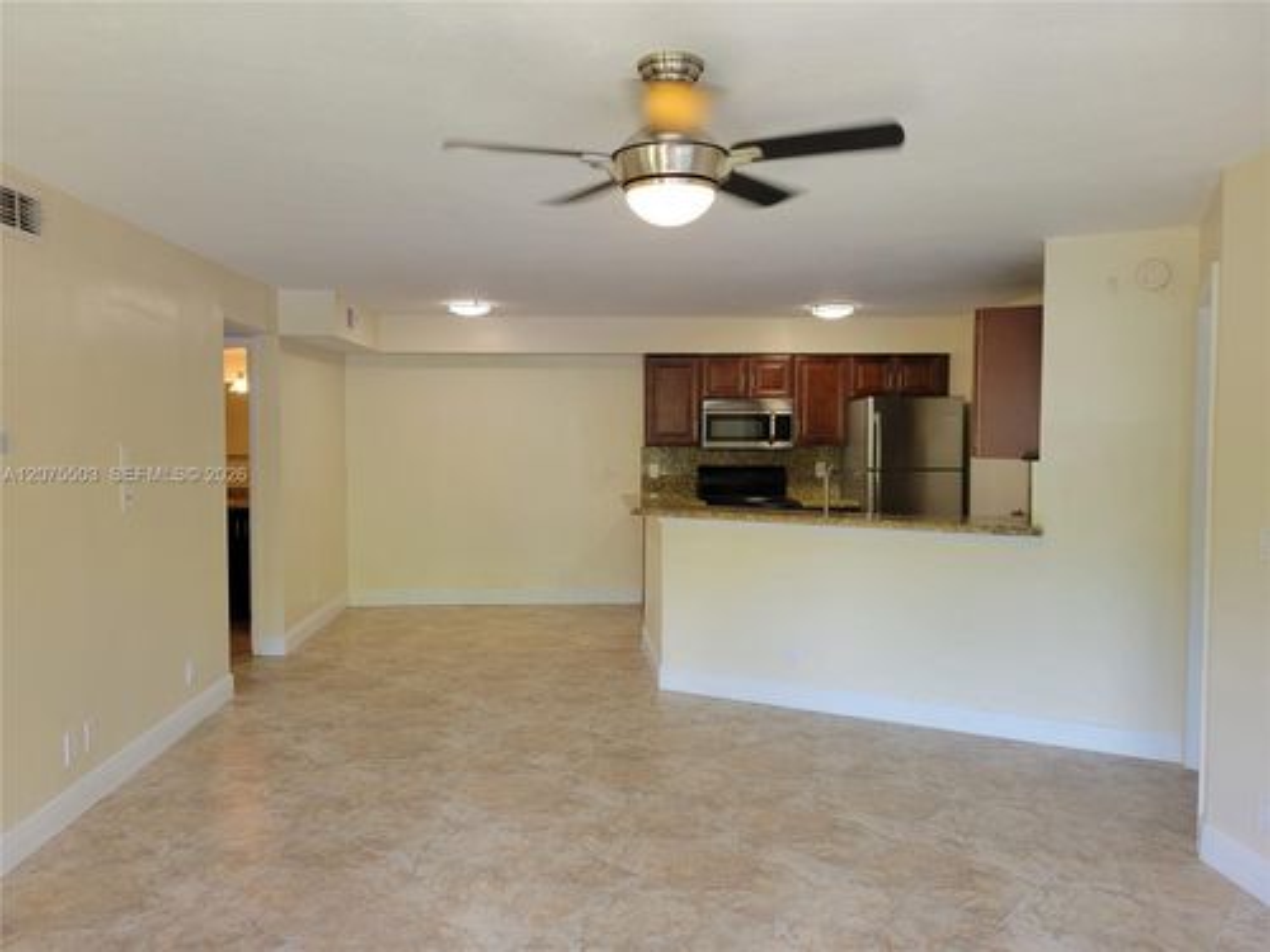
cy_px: 476
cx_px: 635
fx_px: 954
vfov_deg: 53.1
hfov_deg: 67.3
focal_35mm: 26
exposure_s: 1/120
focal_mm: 5.4
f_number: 1.8
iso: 125
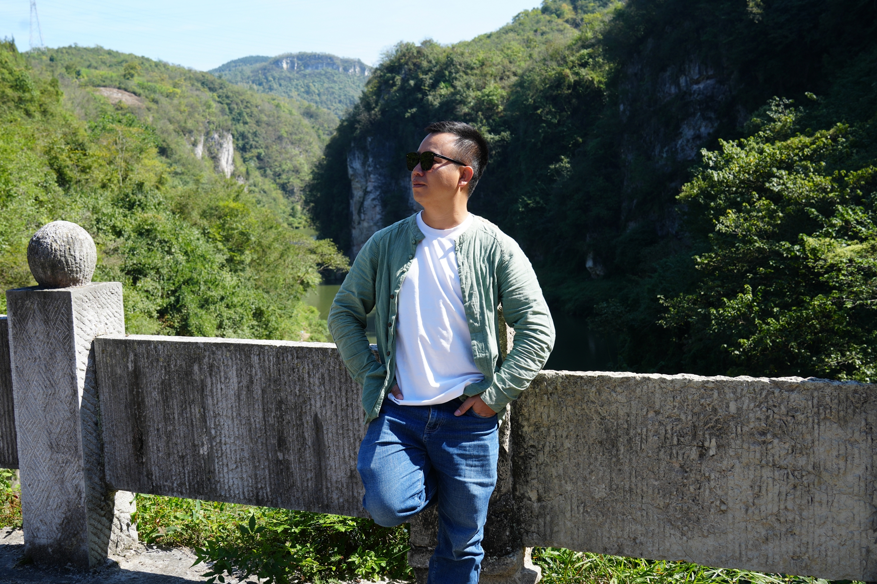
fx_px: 1023
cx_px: 382
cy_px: 290
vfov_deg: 31.9
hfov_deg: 46.3
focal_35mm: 42
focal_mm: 37
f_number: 7.1
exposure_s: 1/100
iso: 100
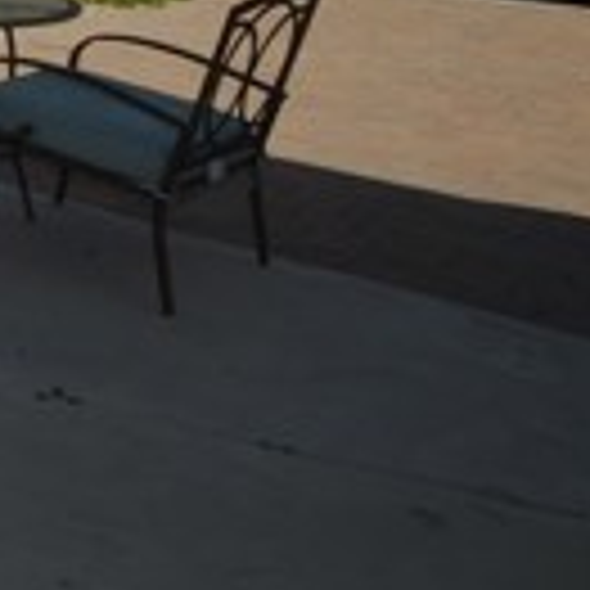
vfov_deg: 24.7
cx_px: -617
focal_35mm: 62
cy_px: -140
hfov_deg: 18.0
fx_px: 1196
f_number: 14
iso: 100
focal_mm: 10
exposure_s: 1/200
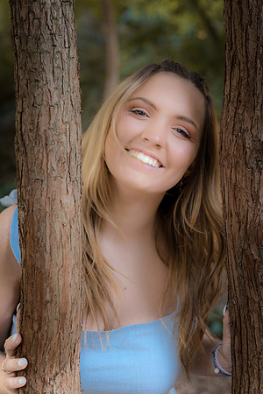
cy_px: 197
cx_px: 132
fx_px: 767
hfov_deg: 19.5
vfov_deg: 28.8
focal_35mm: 70
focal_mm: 70
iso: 400
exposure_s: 1/25
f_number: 4
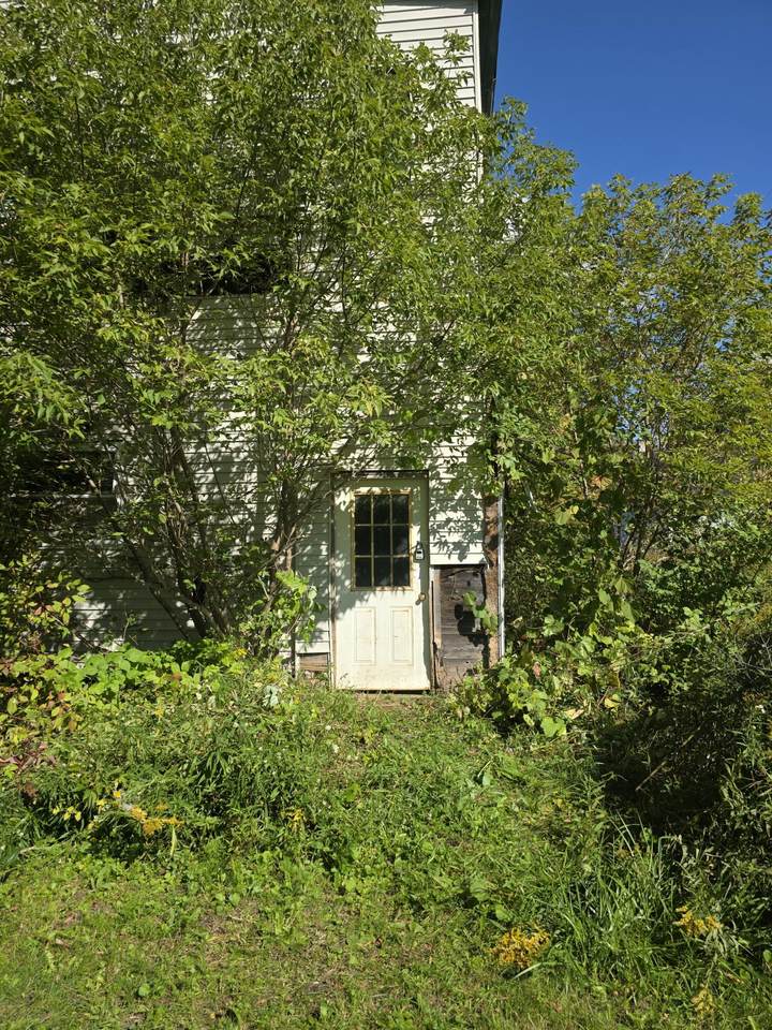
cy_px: 515
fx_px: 684
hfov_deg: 58.9
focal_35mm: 23
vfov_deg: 73.9
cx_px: 386
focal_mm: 6.3
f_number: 1.7
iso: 80
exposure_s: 1/5017
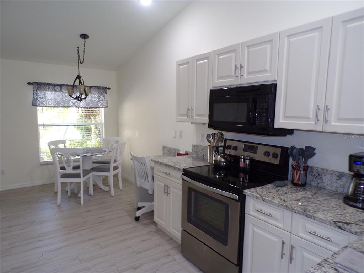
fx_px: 252
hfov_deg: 71.6
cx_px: 182
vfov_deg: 56.8
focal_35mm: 24
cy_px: 136
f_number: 3
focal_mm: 4.3
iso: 165
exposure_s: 1/34
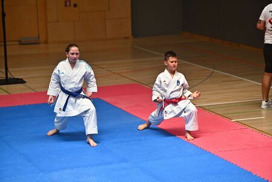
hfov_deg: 15.8
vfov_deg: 10.5
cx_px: 136
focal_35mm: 130
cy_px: 91
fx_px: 982
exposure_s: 1/6400
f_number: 2.8
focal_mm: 130
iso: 2000
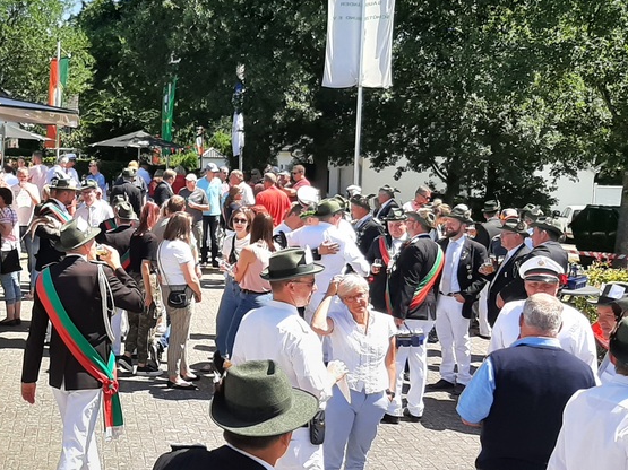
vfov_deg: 29.1
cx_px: 99
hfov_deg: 36.5
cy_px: 225
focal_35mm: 50
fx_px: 907
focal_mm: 3.93
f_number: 1.7
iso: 40
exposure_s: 1/1468
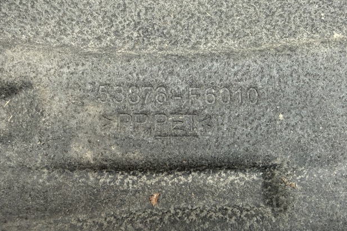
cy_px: 117
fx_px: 251
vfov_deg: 49.5
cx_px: 171
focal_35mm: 26
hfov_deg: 69.4
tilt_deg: -67.3
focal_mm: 2.22
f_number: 2.2
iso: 320
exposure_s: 1/99
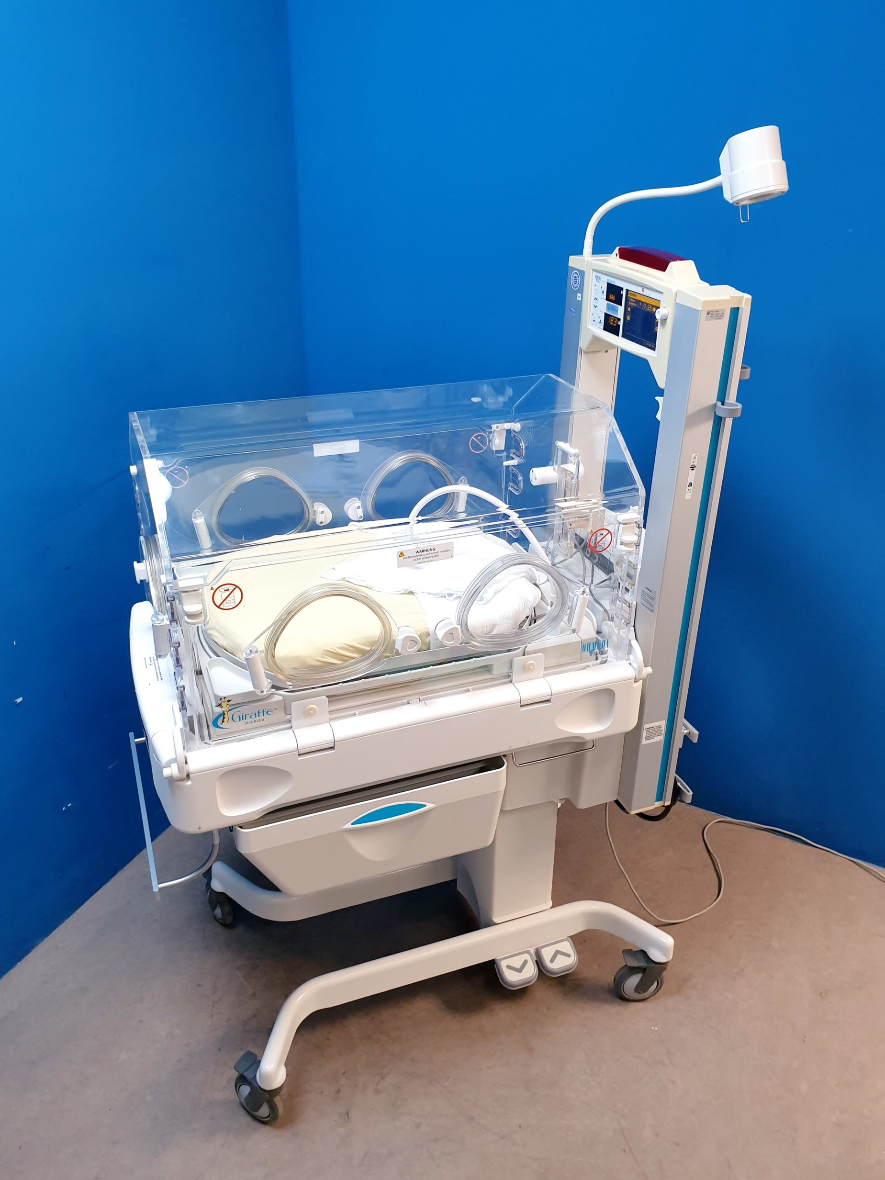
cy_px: 587
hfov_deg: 51.4
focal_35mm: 27
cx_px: 441
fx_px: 920
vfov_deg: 65.3
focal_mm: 4.3
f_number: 2.4
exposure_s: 1/50
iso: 200
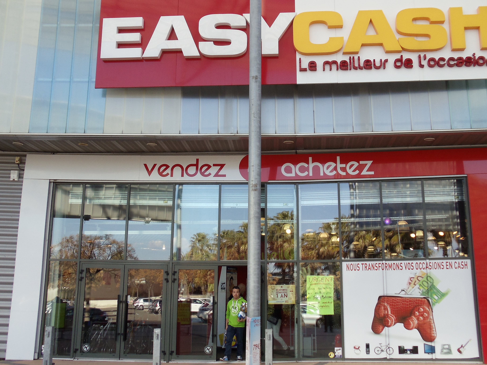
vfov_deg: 28.0
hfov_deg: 36.8
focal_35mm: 52
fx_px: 732
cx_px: 253
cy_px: 166
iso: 100
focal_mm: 6
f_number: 3.5
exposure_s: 1/250
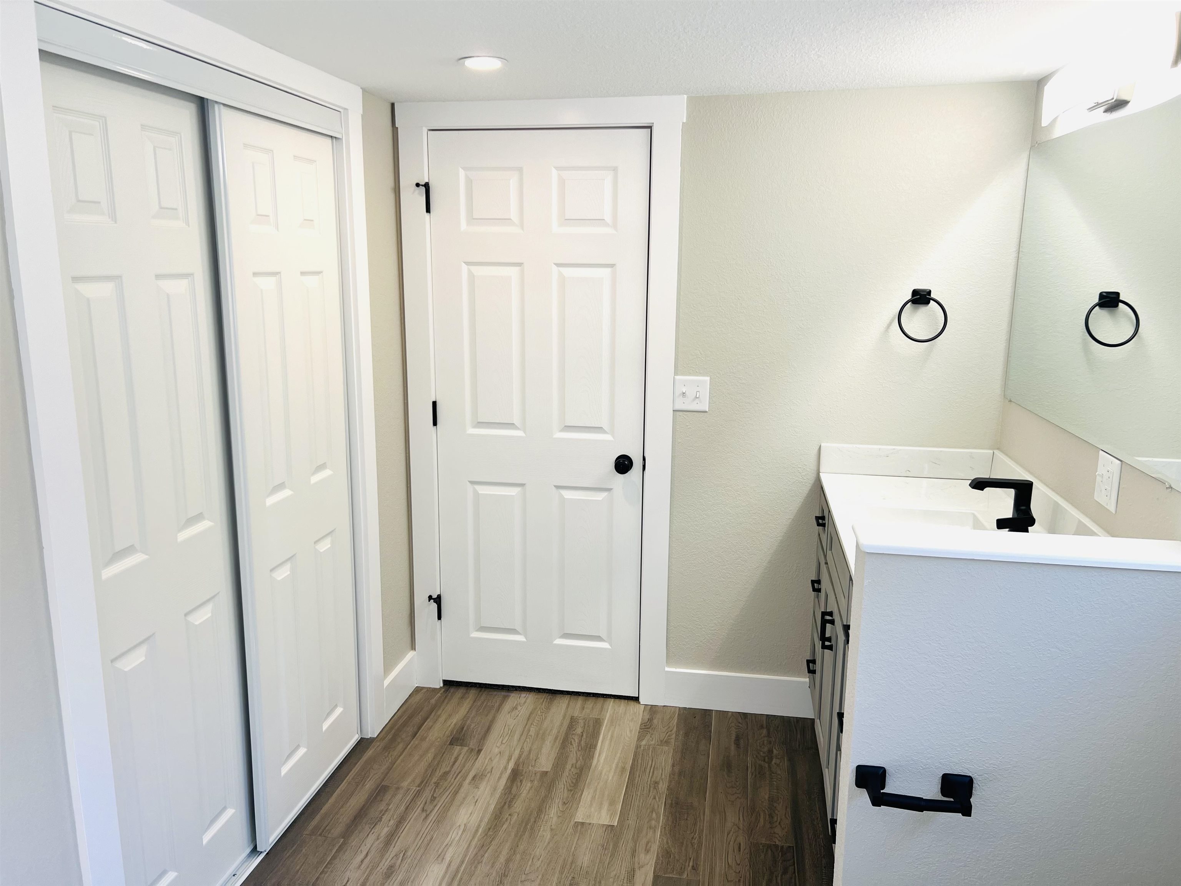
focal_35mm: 26
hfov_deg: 67.3
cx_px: 590
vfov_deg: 53.1
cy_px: 443
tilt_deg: -11.3
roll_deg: -0.8
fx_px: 887
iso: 40
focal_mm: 5.7
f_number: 1.5
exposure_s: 1/152
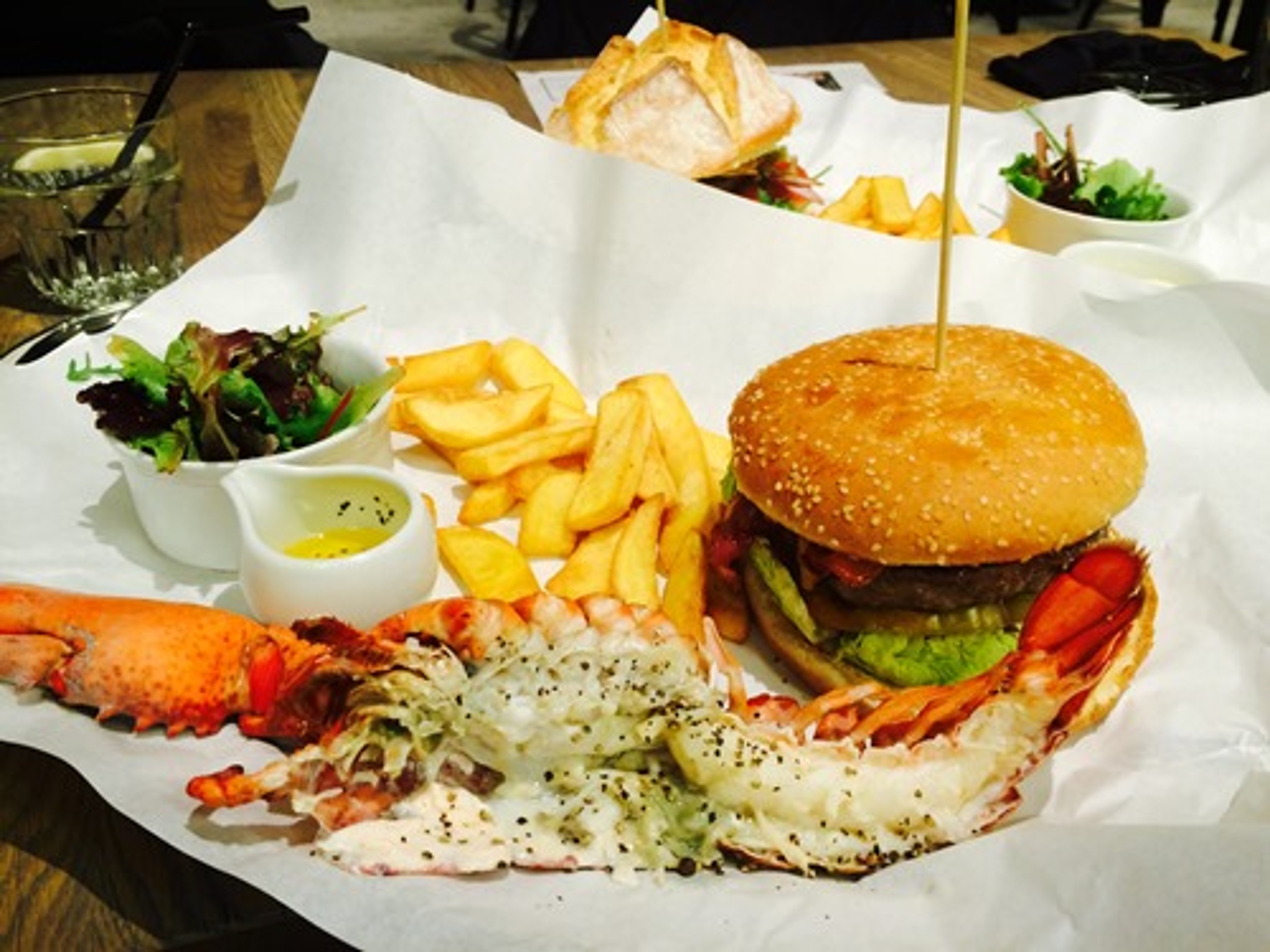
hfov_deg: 61.7
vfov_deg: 48.2
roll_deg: -1.6
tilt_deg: -33.4
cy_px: 476
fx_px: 1064
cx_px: 635
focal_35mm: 29
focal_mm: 4.15
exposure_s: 1/30
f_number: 2.2
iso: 80
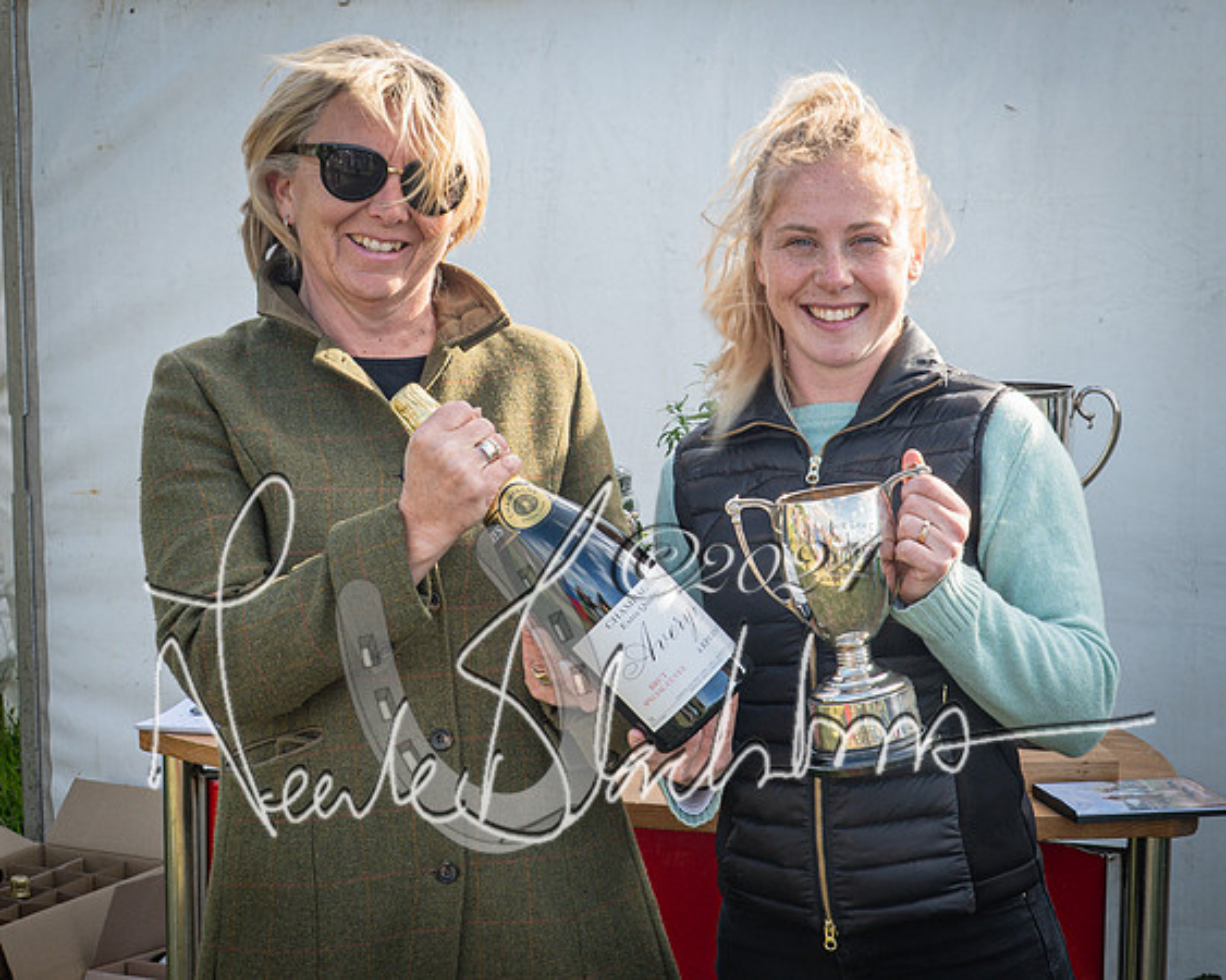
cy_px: 503
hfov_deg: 28.5
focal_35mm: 66
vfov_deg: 23.0
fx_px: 2404
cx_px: 745
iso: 200
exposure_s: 1/60
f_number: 9
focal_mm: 34
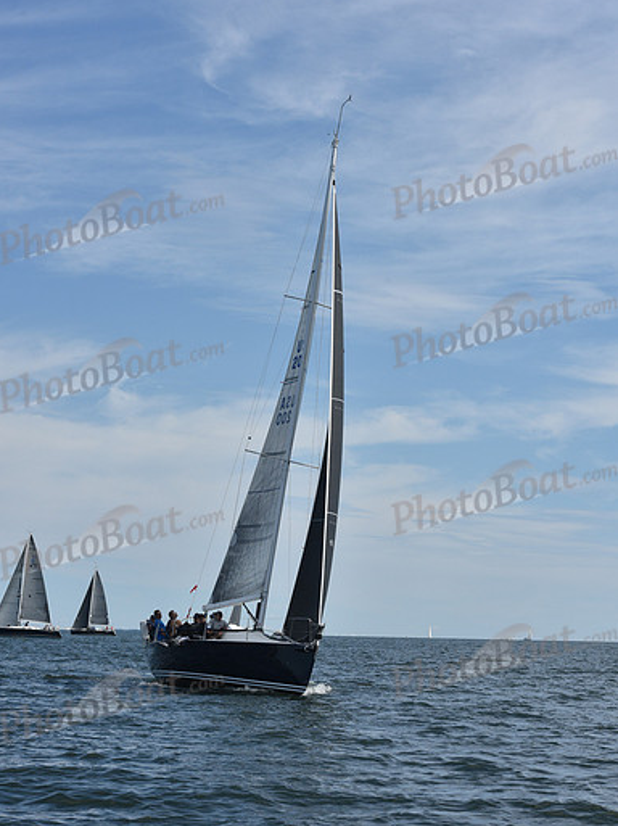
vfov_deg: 17.7
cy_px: 433
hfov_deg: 13.3
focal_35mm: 111
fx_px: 2646
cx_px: 308
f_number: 11
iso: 320
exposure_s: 1/1000
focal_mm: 102
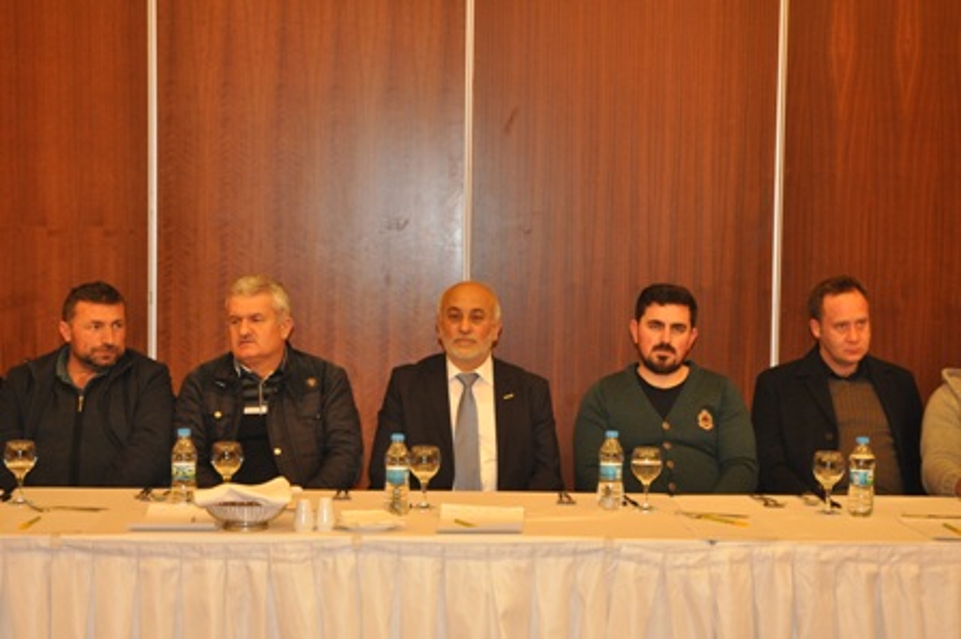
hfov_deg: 30.5
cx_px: 480
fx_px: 1760
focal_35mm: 66
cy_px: 320
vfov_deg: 20.6
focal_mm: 44
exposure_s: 1/60
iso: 800
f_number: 4.2
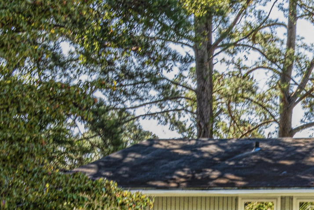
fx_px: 1754
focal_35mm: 201
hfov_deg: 9.9
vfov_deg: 6.8
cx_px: 504
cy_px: 223
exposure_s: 1/40
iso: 100
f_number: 10
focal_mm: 48
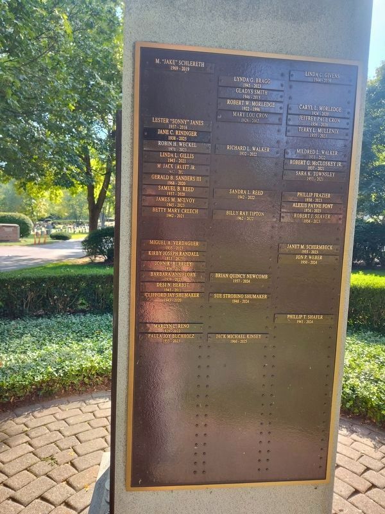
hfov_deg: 58.9
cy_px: 257
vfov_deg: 73.9
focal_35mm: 23
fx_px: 341
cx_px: 192
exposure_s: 1/200
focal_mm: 5.56
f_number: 1.8
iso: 121
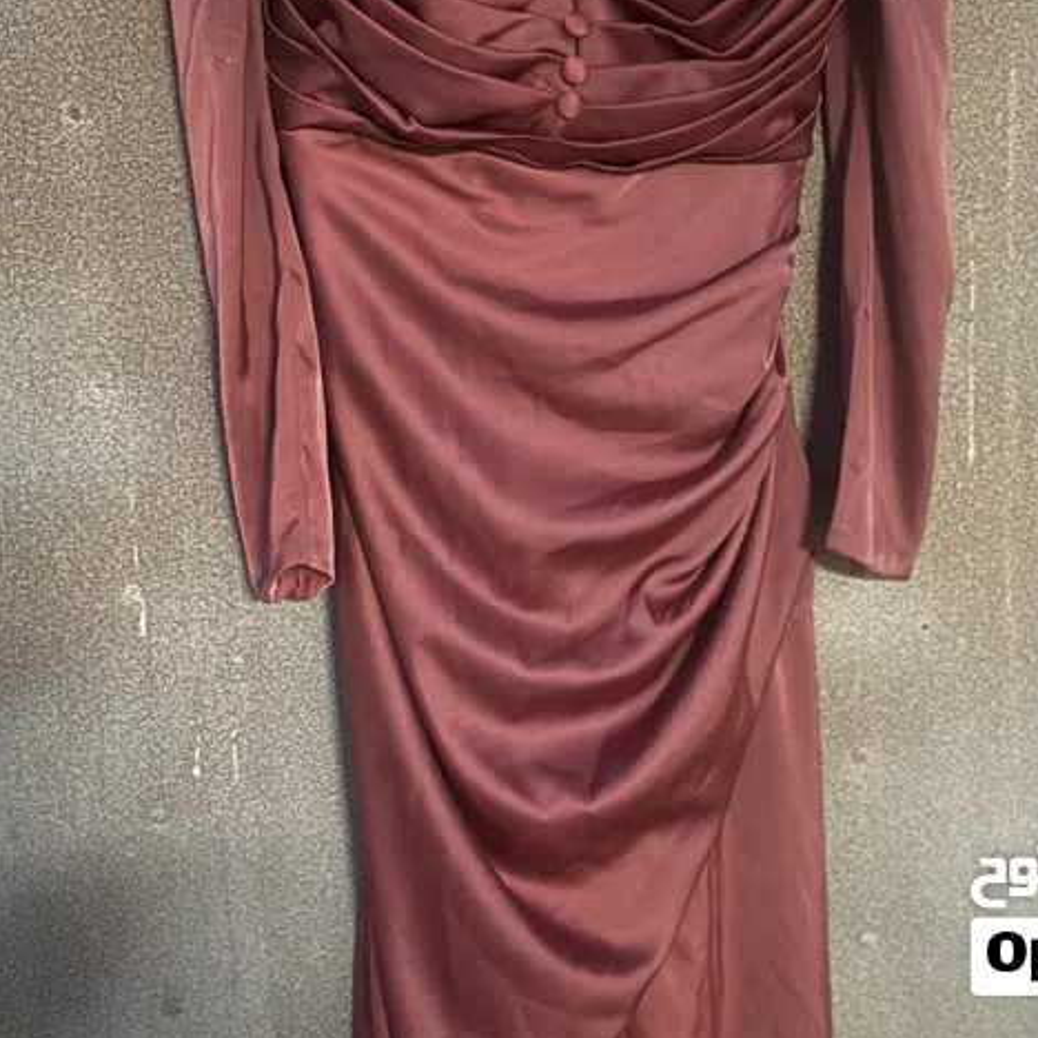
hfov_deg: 55.1
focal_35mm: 29
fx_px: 984
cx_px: 637
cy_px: 517
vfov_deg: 55.6
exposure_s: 1/13
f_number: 1.78
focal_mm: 6.76
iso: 1000
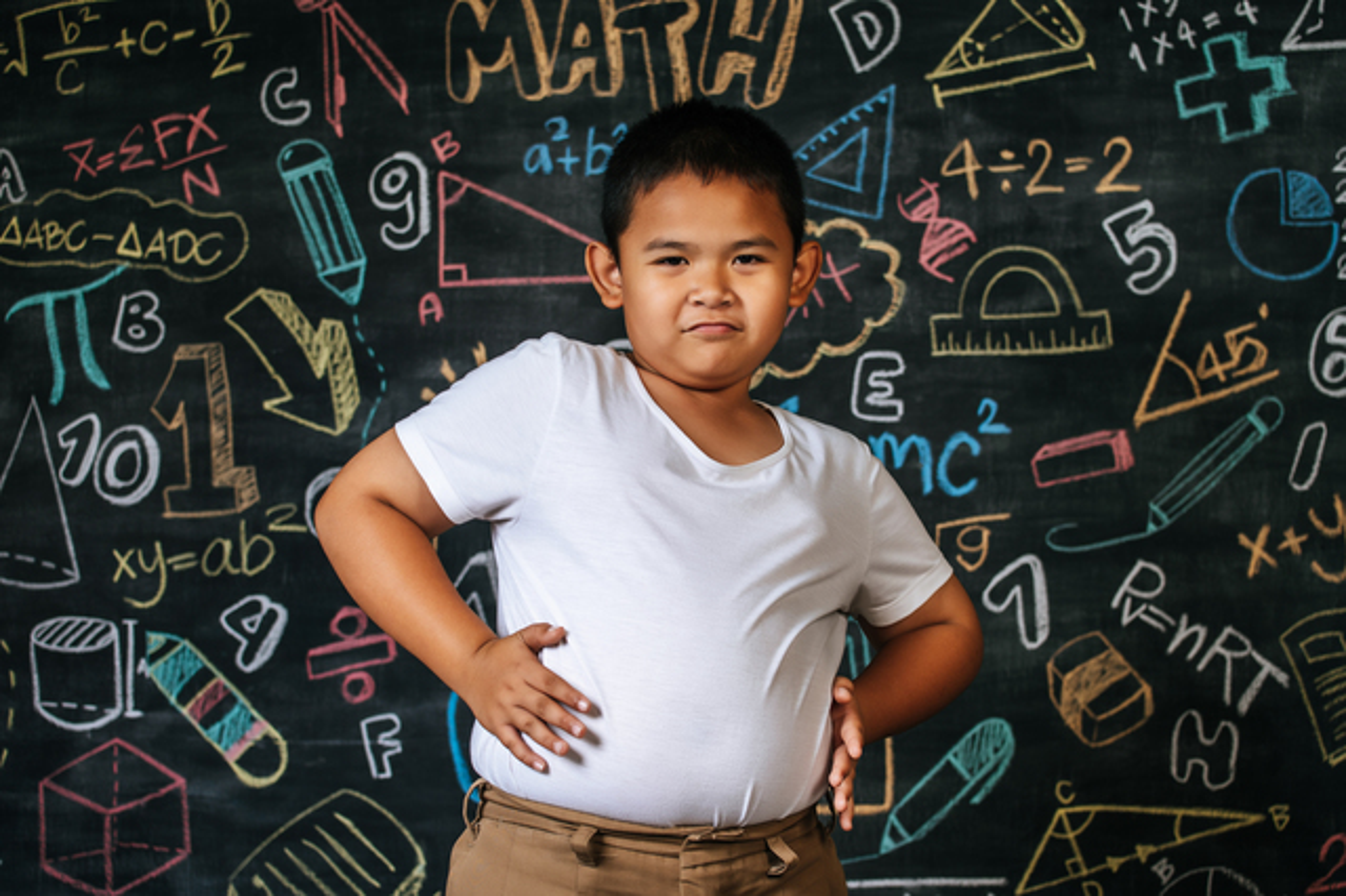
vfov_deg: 19.4
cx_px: 673
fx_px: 2616
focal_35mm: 70
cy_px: 448
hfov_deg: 28.9
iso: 100
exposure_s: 1/160
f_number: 4
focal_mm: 70
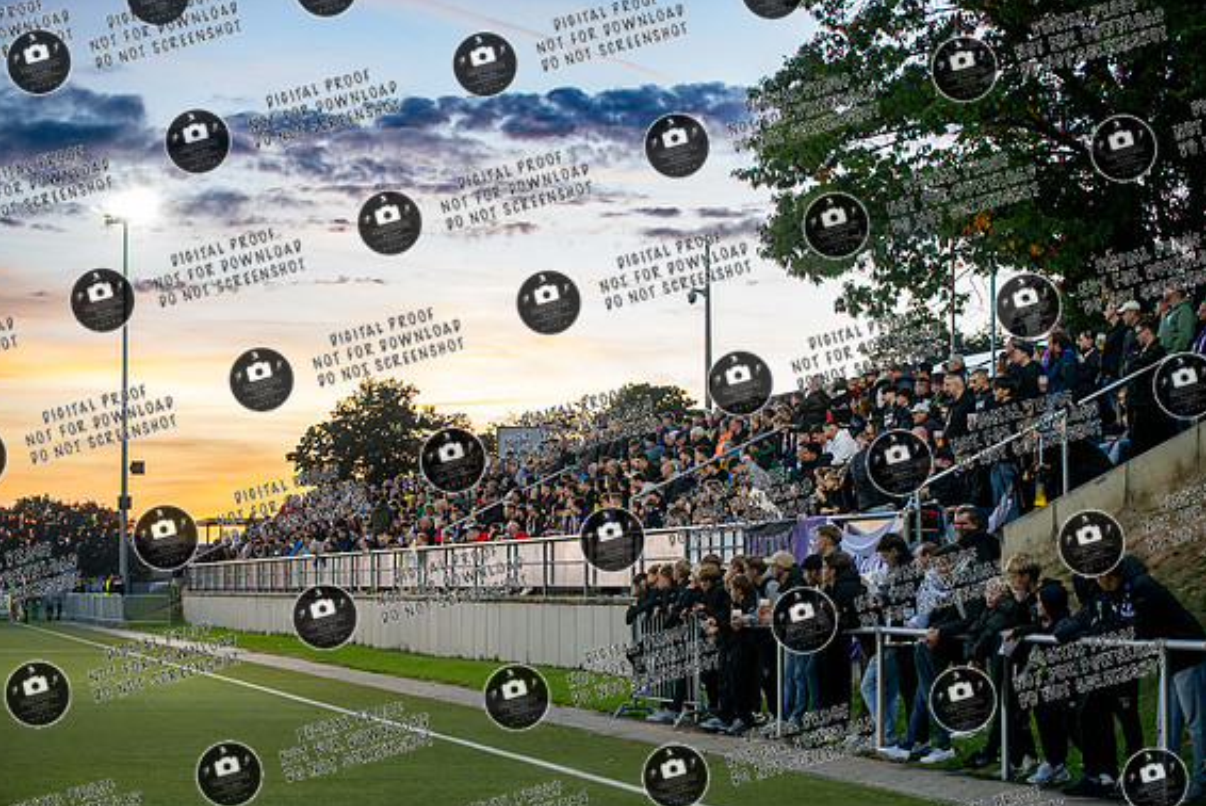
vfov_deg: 16.7
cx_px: 592
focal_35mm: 82
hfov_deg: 24.7
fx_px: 2748
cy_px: 408
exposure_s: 1/400
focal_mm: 80
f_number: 3.5
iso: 1600
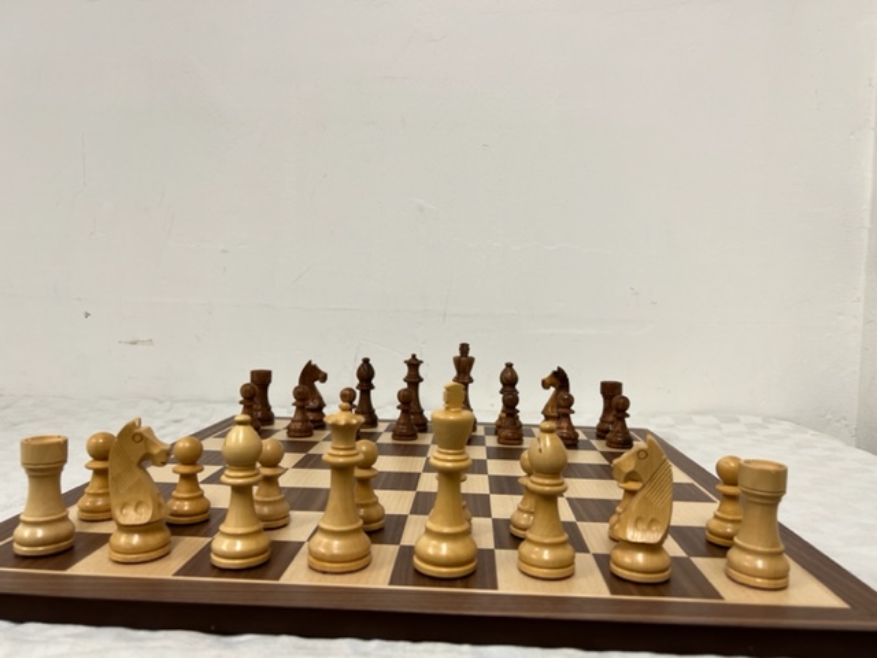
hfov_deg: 67.3
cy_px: 329
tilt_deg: -1.5
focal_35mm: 26
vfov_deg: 53.1
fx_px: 659
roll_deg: -2.1
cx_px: 438
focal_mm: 5.7
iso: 64
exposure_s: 1/100
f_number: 1.5
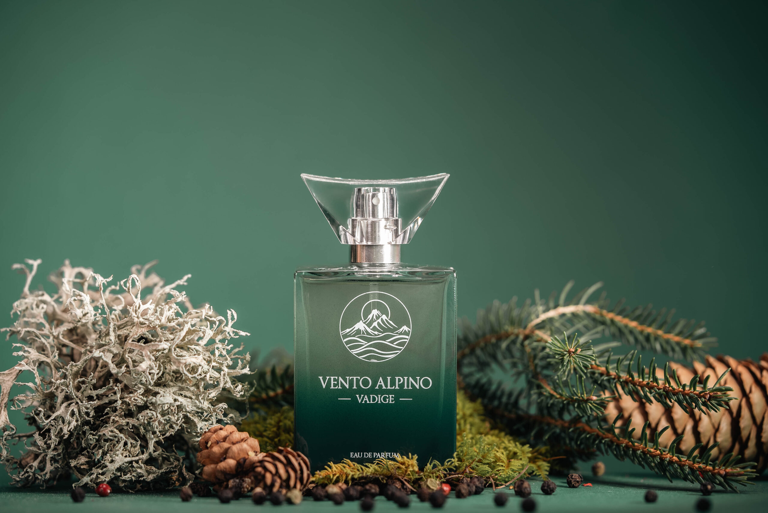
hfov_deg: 22.6
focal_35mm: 90
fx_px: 1921
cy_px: 256
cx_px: 384
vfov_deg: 15.2
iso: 80
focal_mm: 90
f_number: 4
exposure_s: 1/100
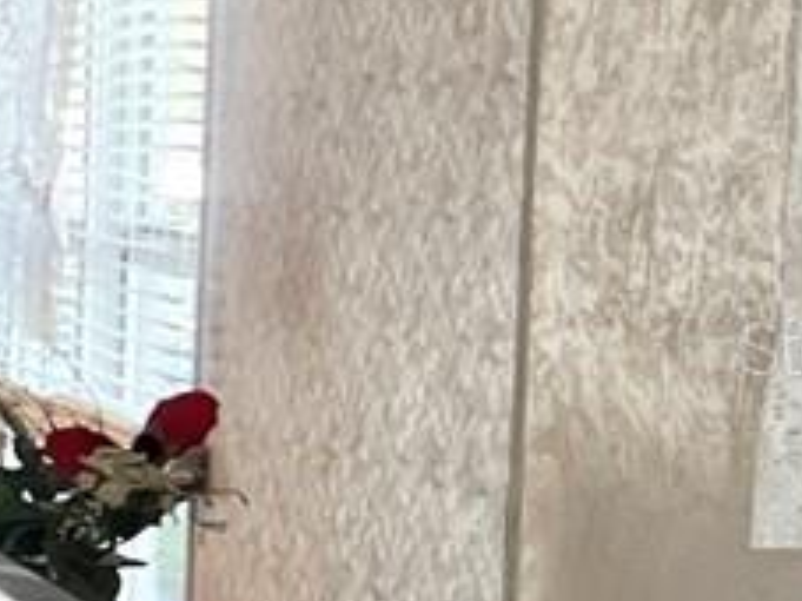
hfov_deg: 8.6
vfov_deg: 8.1
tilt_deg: -3.3
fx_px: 4238
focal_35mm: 183
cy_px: 346
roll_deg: +0.3
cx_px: -1752
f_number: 1.5
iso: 64
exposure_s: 1/120
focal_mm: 5.7
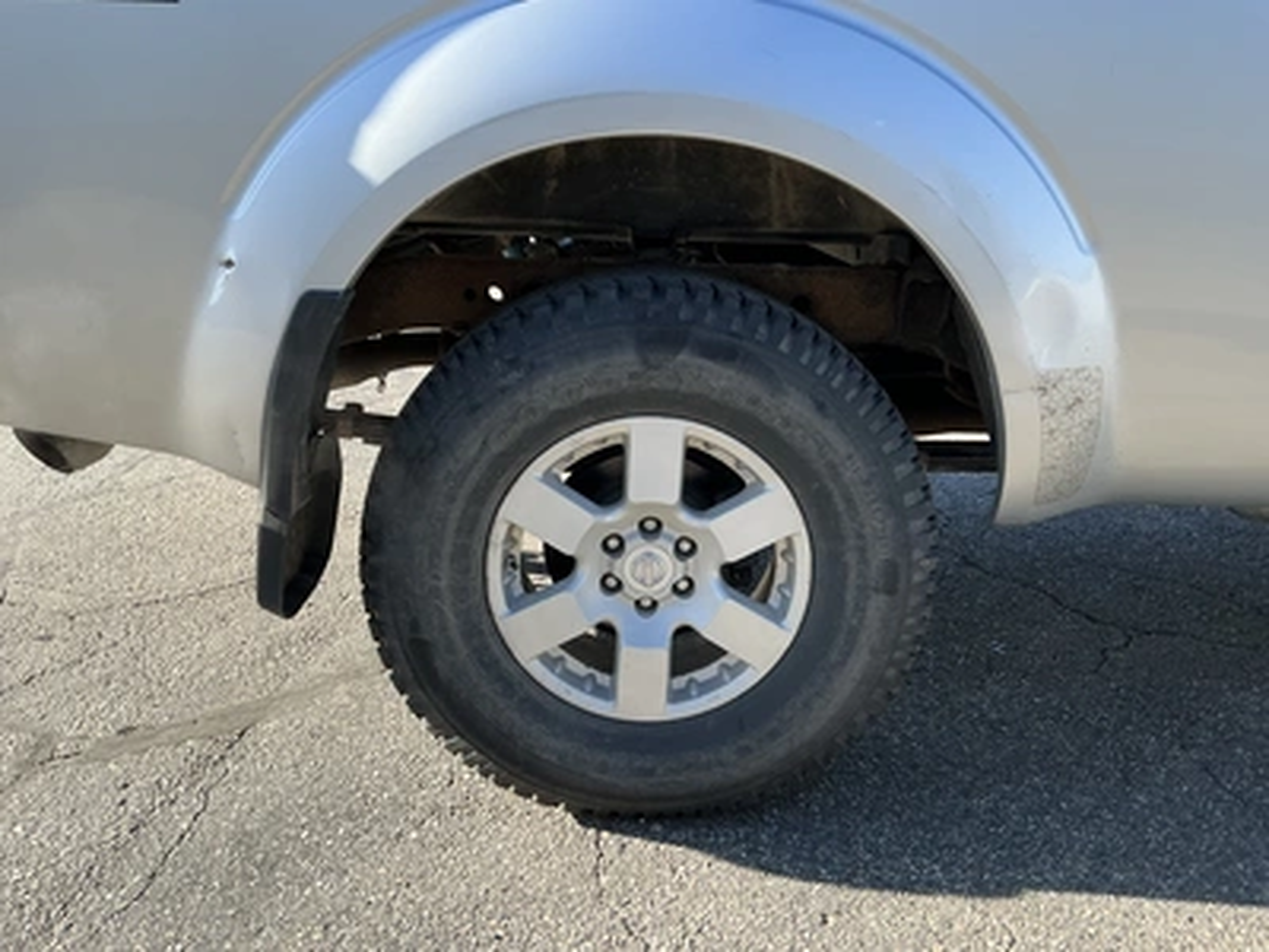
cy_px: 476
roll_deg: +2.6
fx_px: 1026
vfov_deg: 49.7
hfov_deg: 63.4
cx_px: 634
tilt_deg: -13.9
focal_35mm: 28
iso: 25
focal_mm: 3
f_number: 1.8
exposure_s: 1/389
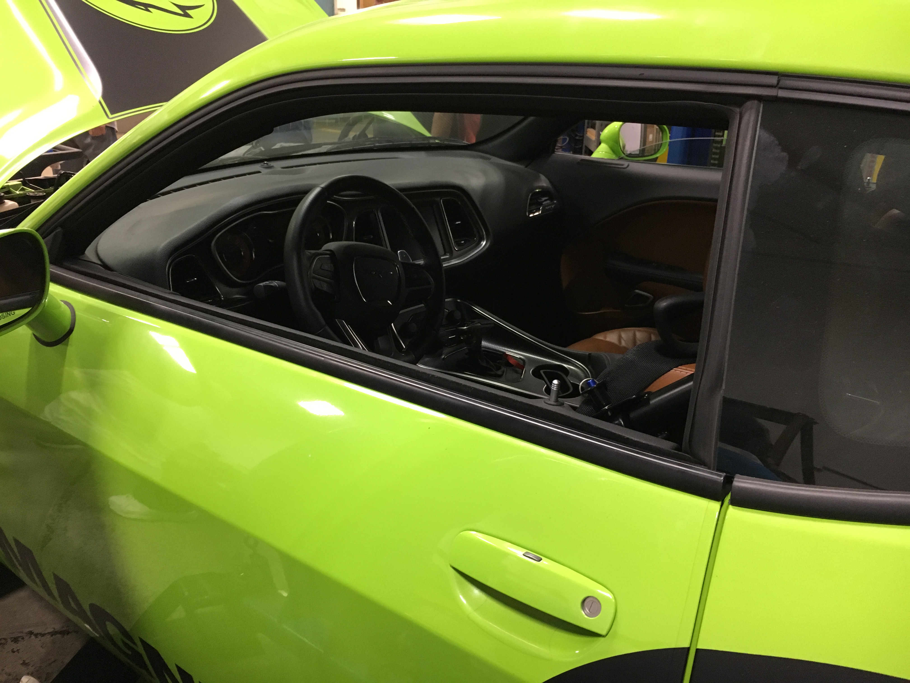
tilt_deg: -21.2
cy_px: 342
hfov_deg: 61.7
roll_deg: -0.8
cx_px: 455
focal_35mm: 29
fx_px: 762
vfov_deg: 48.2
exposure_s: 1/30
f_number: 2.2
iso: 160
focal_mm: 4.15
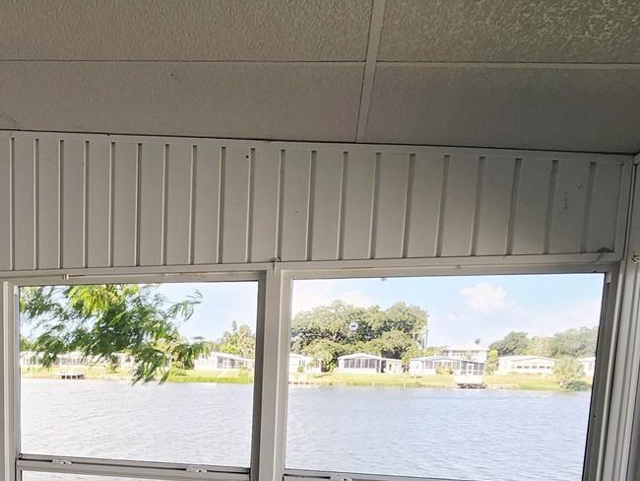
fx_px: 592
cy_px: 447
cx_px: 126
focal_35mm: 32
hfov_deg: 53.0
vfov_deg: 40.3
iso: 50
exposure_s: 1/262
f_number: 2.2
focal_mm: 2.2
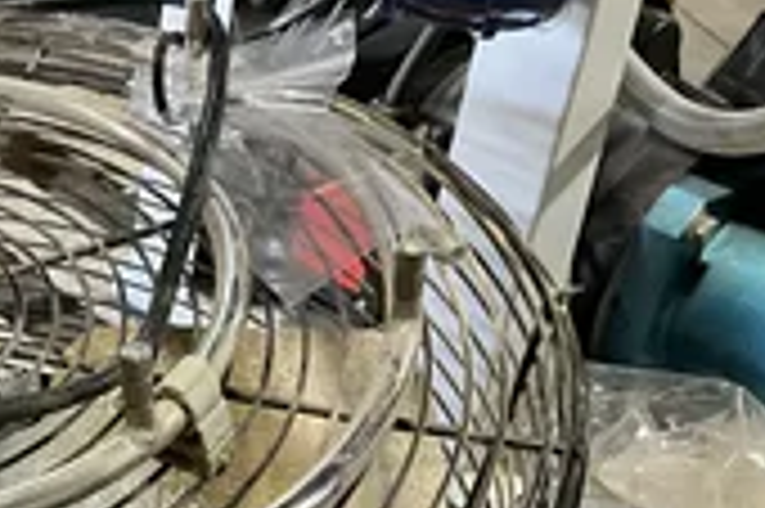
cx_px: 36
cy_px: 450
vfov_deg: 18.8
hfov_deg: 27.2
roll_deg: -7.0
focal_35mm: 71
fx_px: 1507
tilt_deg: -33.0
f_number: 1.8
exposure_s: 1/43
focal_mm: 3
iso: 320
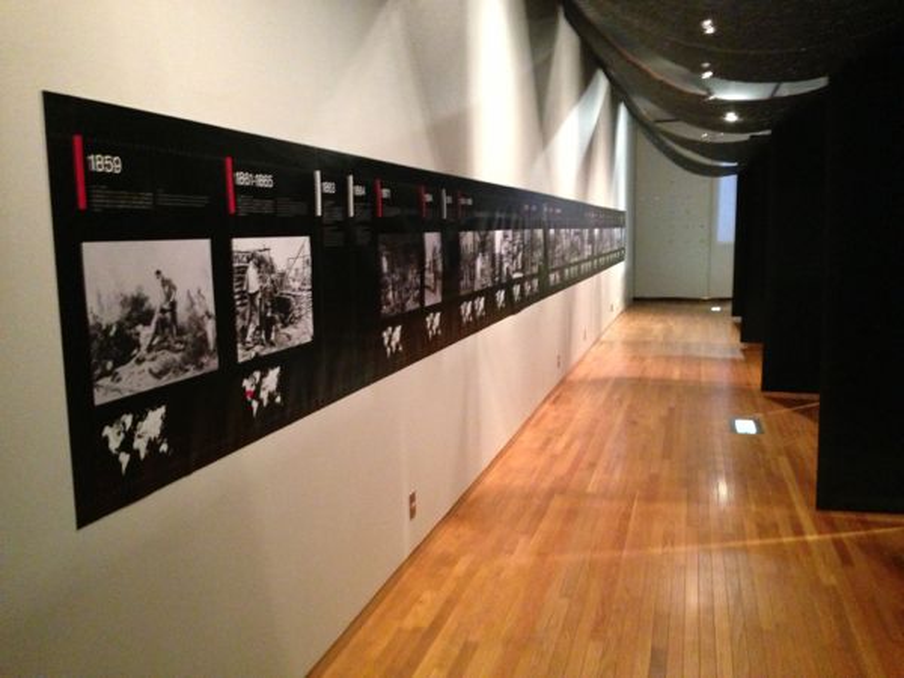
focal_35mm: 33
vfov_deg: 42.9
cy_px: 339
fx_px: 862
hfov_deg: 55.4
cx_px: 452
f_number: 2.4
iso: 800
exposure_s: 1/15
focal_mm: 4.13
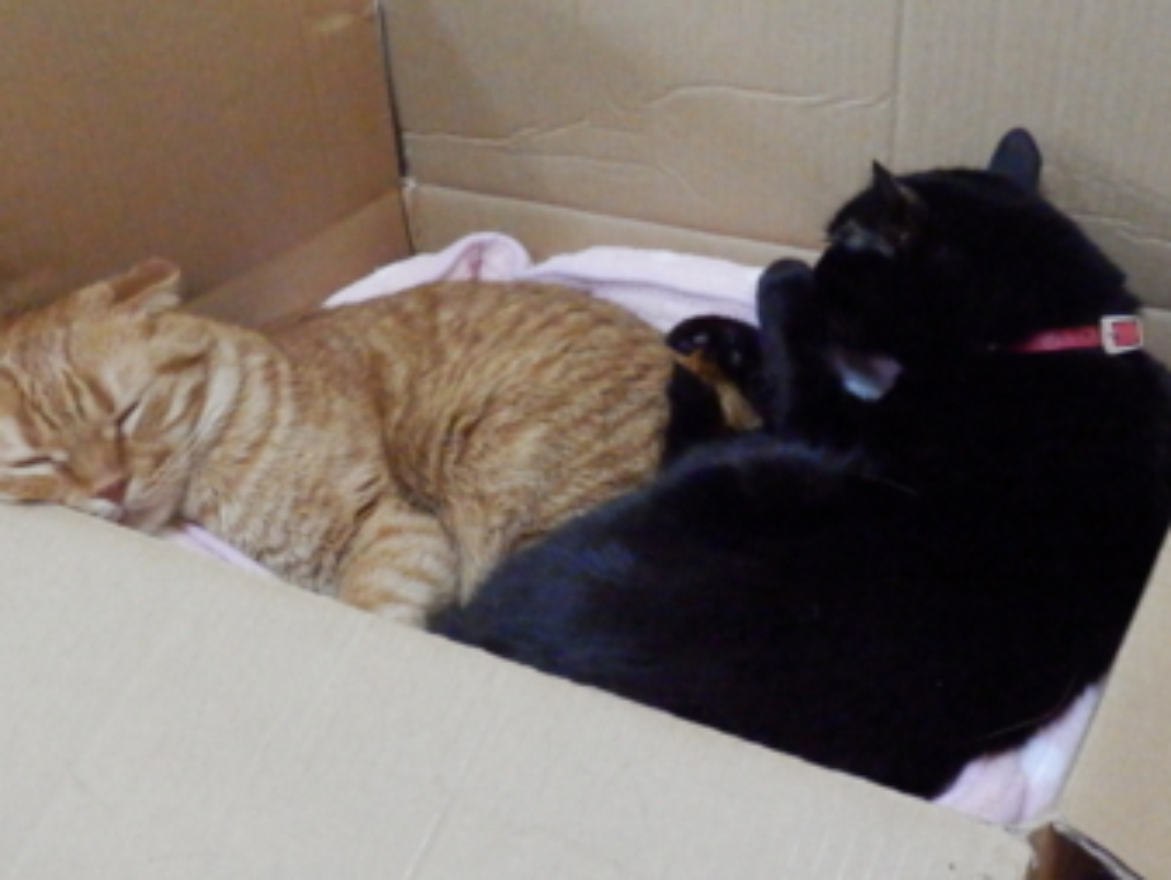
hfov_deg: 47.8
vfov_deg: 36.8
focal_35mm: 39
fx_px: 1320
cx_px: 620
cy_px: 478
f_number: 3.4
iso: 3200
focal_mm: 6
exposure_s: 1/125
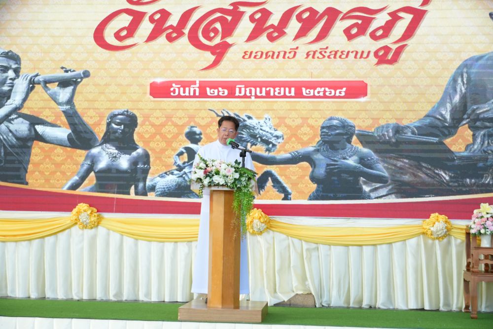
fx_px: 966
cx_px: 246
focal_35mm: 70
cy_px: 164
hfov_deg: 28.6
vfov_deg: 19.3
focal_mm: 47
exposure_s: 1/200
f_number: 5
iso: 1600
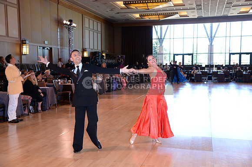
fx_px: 308
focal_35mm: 44
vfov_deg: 30.4
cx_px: 126
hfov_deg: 44.6
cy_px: 84
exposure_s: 1/250
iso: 2000
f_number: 4.5
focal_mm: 44
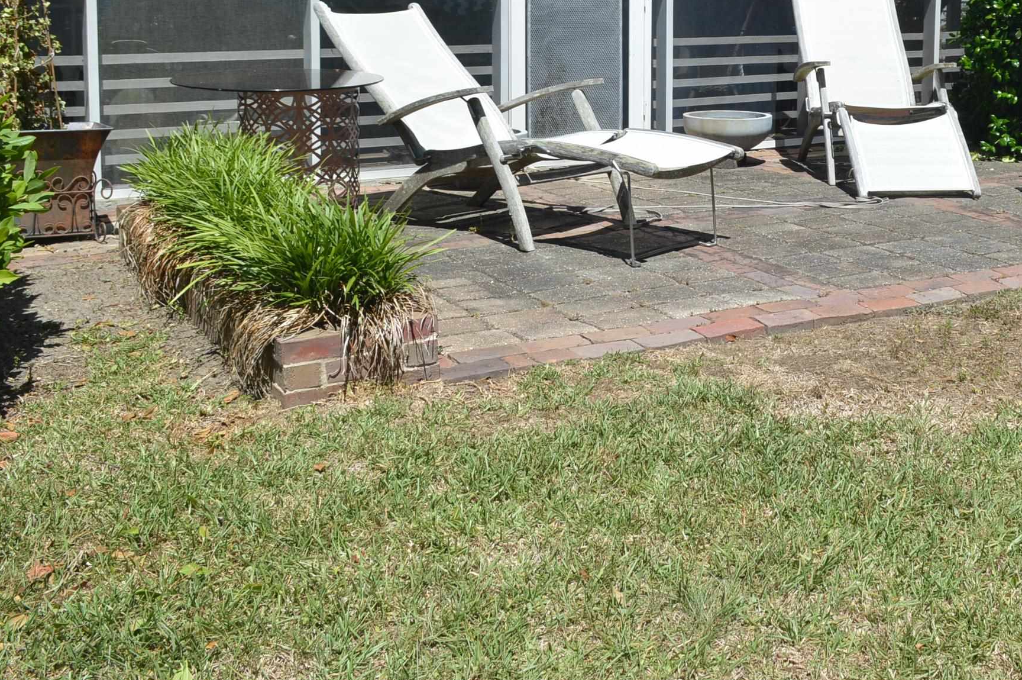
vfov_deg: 27.8
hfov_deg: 41.2
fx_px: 1333
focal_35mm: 47
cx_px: 716
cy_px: 106
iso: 100
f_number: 8
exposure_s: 1/250
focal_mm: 18
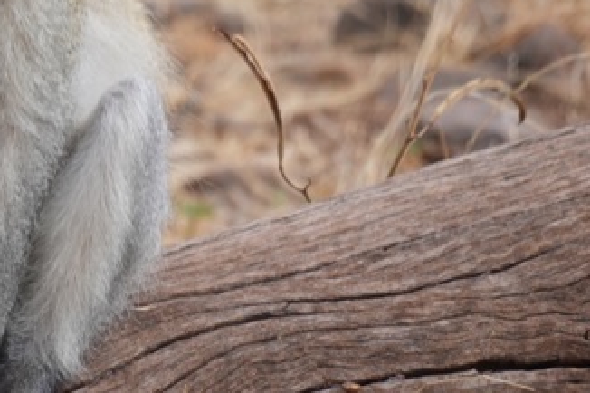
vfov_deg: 1.1
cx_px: -76
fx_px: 21114
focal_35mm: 1289
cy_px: 35
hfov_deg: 1.6
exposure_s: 1/500
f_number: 6.3
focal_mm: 350
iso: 500
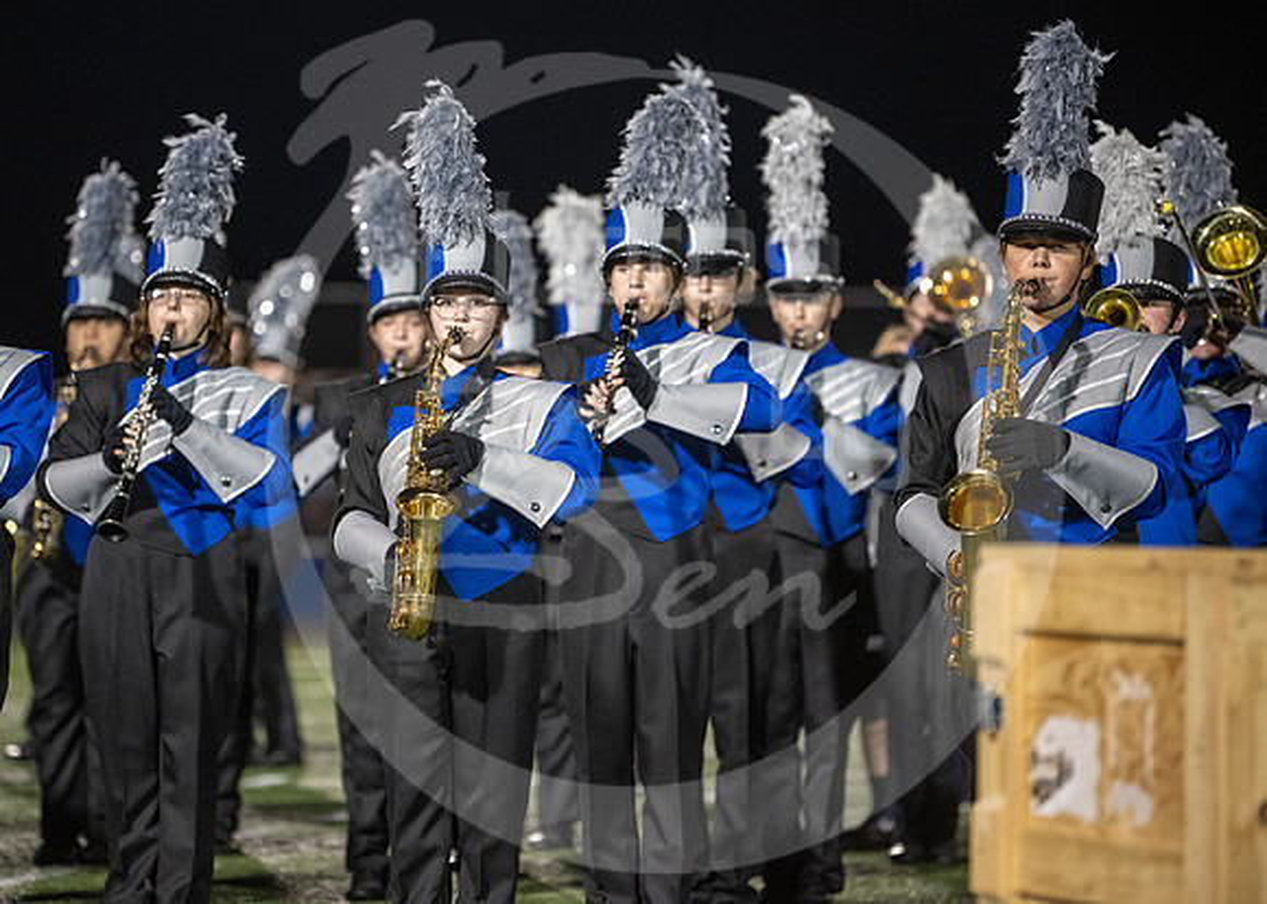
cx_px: 542
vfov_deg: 7.1
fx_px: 7248
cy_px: 421
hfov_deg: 10.0
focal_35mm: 201
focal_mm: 180
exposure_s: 1/500
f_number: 2.8
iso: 4000
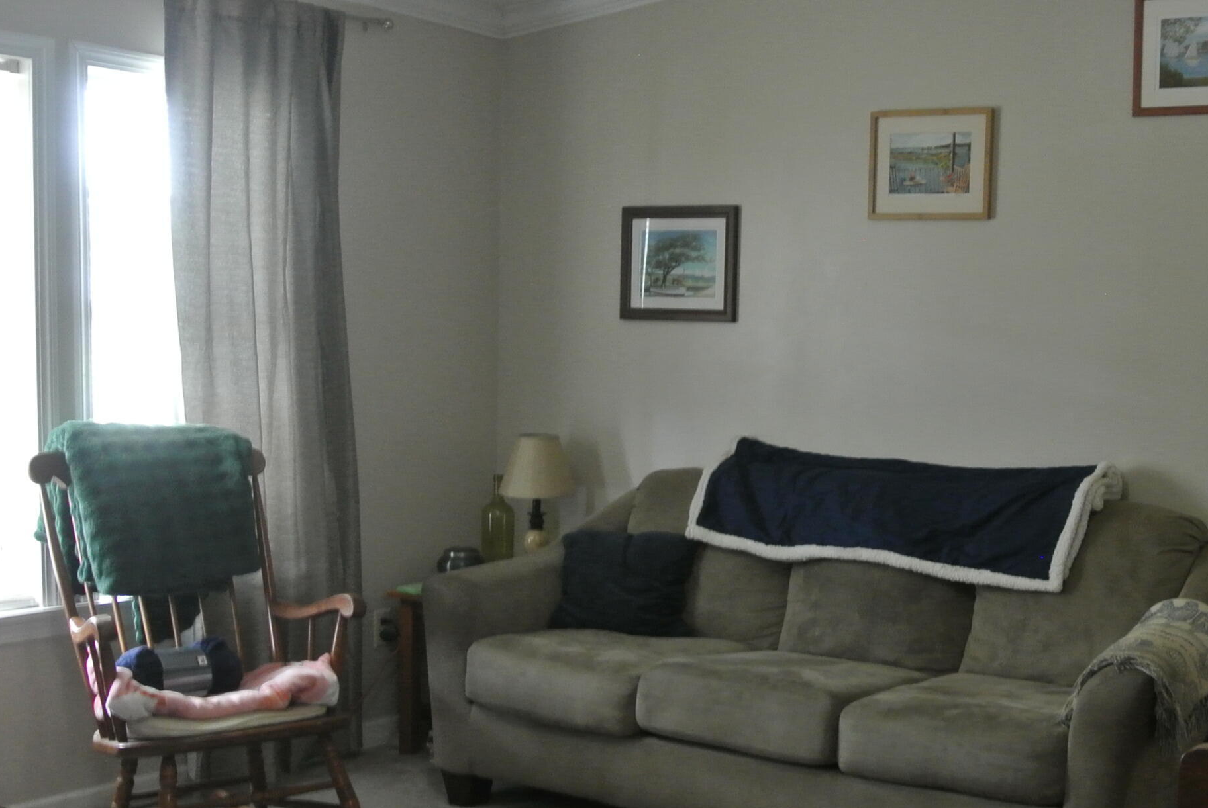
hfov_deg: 37.9
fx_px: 1713
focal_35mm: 51
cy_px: 580
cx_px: 901
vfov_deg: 26.3
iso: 800
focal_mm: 11.8
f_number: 3.8
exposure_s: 1/25
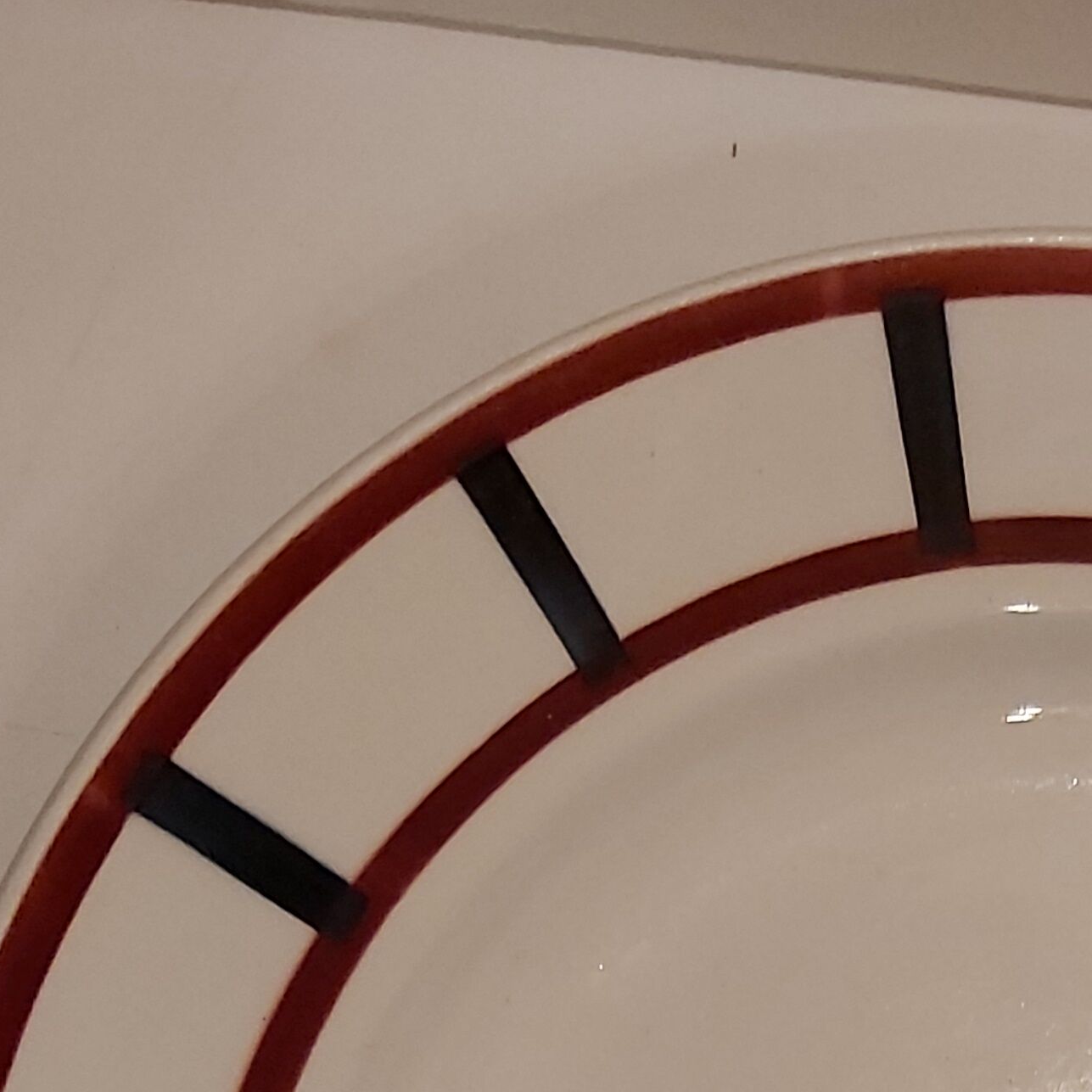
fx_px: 2570
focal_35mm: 72
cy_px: 1520
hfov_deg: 23.3
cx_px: 1005
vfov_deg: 21.2
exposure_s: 1/50
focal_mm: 3.92
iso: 250
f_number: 1.7
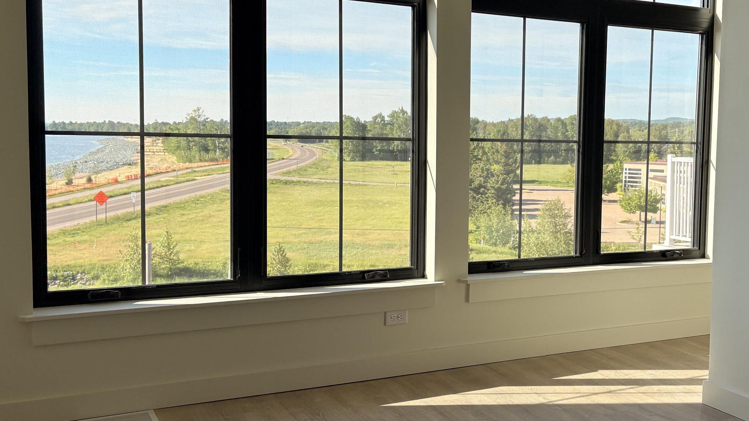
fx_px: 834
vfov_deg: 28.3
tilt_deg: -3.5
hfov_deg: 47.6
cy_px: 197
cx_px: 494
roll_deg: -0.7
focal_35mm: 42
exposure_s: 1/920
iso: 50
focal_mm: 5.96
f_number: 1.6
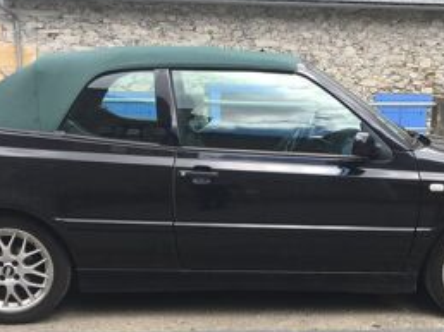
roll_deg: -1.3
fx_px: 692
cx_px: 260
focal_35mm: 54
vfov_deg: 26.7
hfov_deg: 35.5
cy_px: 246
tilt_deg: -12.7
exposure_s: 1/439
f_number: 2.2
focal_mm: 4.15
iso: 25
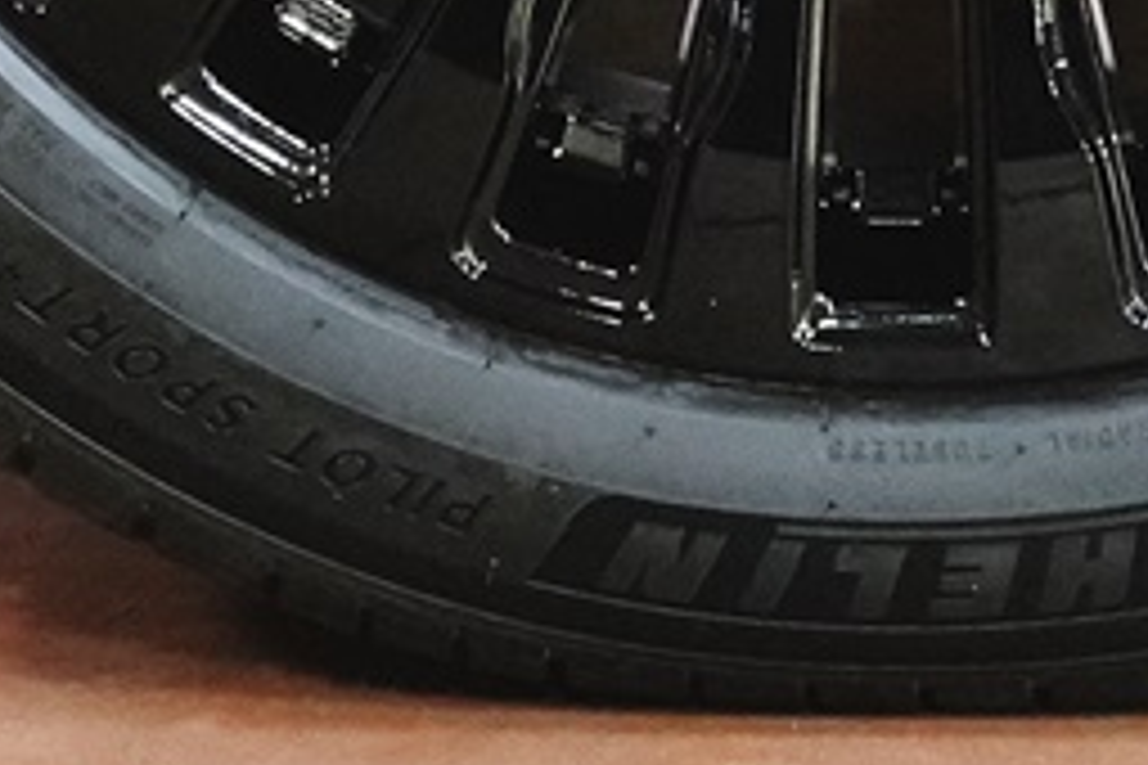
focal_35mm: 274
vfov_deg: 4.9
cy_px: -1040
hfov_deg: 7.5
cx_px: 639
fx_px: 8735
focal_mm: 31
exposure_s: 1/15
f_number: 4.5
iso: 6400
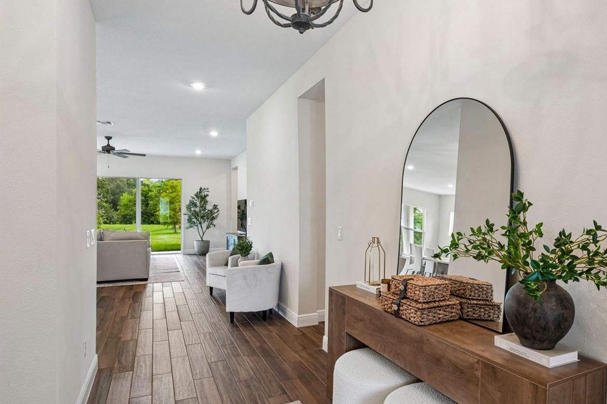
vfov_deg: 57.1
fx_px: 371
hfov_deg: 78.1
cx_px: 349
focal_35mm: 22
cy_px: 214
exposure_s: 1/13
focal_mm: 16
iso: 400
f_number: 8
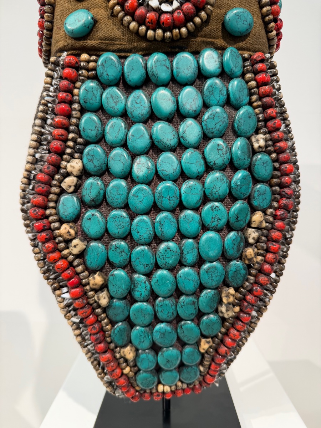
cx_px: 160
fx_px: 297
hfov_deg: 56.8
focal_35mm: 24
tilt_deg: -1.9
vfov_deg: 71.6
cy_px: 214
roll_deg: +0.4
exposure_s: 1/100
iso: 80
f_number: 1.78
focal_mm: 6.76
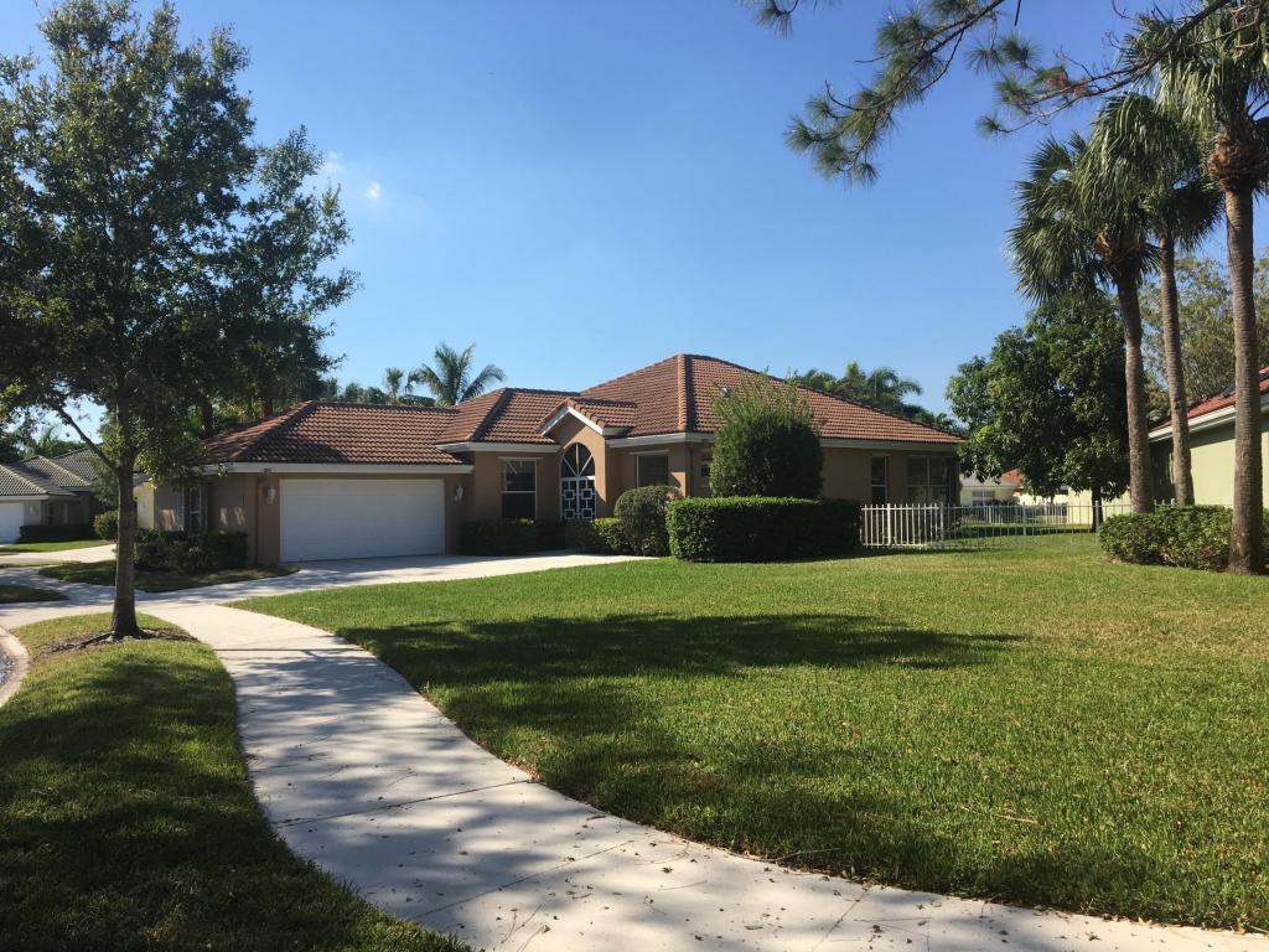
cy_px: 476
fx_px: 1063
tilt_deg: +2.3
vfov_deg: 48.2
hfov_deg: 61.7
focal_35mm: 29
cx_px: 634
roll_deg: +1.8
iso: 25
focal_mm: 4.15
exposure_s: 1/1183
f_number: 2.2
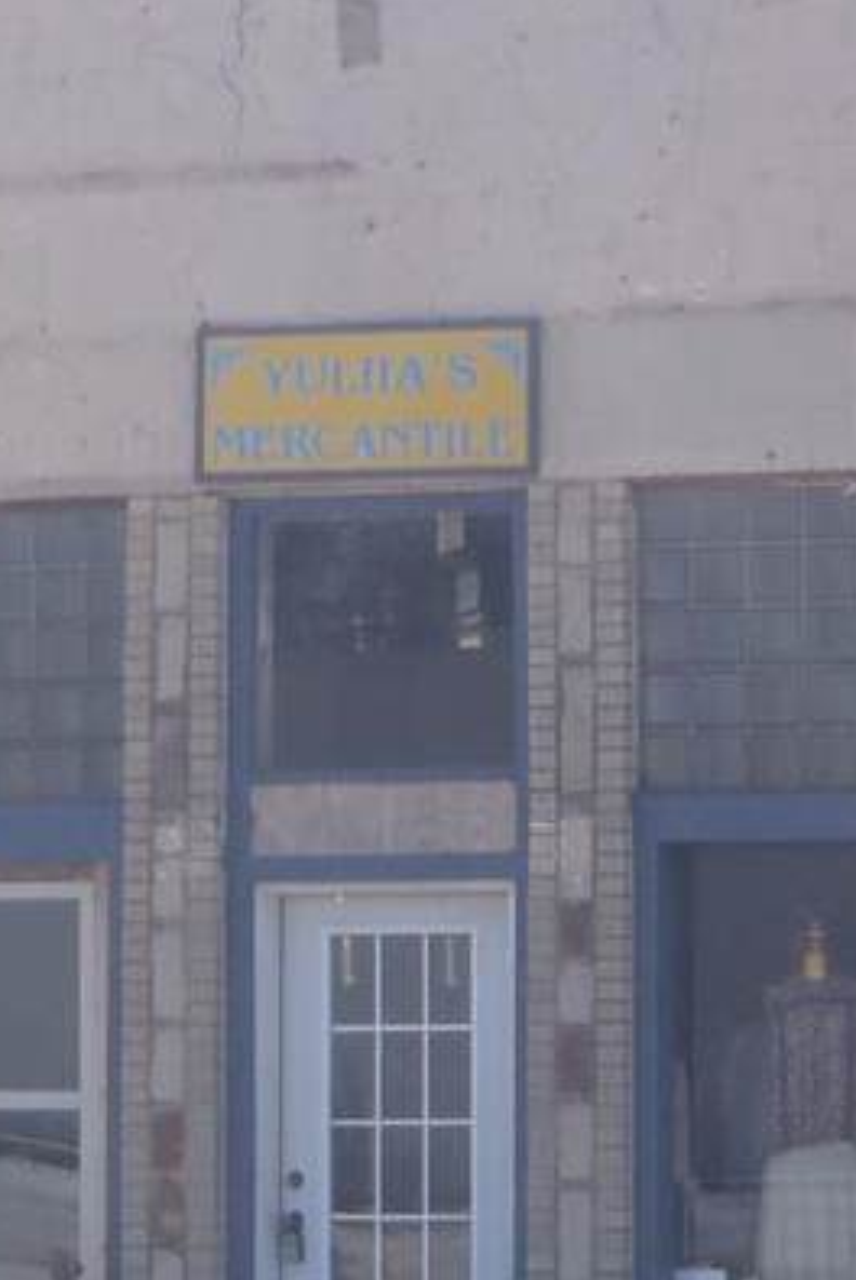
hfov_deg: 8.3
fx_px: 5874
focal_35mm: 165
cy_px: 716
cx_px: 944
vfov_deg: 12.4
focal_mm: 8.89
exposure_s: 1/200
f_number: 5.6
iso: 80
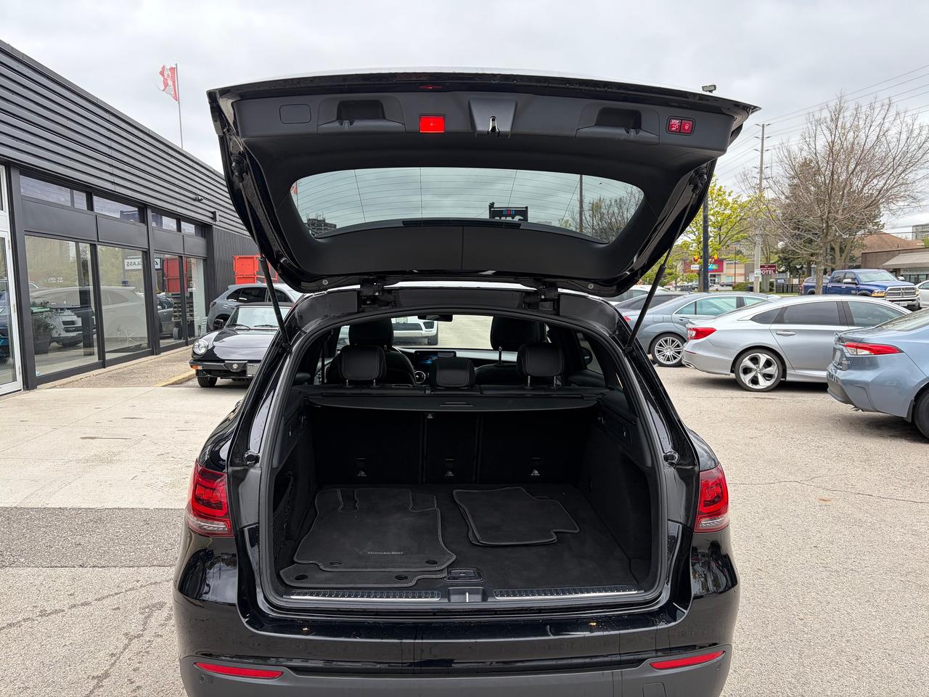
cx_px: 464
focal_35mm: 26
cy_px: 348
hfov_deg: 67.3
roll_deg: +2.4
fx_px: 698
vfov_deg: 53.1
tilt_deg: -4.3
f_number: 1.6
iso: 50
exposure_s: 1/244
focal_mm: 5.96
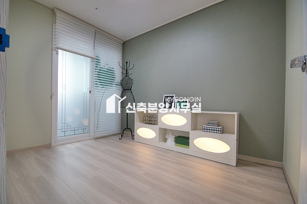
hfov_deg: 100.4
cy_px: 102
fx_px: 128
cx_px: 154
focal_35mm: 15
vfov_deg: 77.2
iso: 800
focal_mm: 10
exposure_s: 1/200
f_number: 4
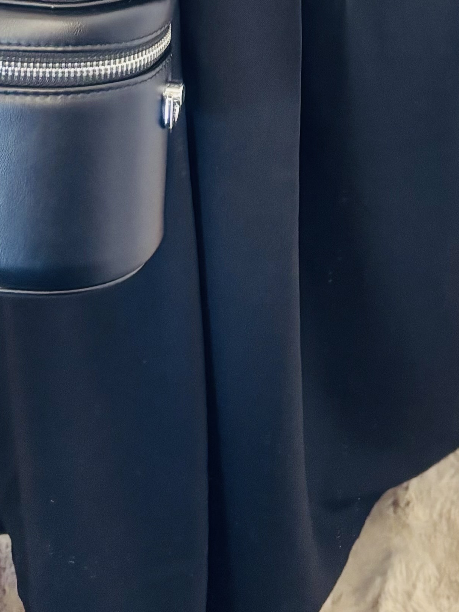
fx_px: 1626
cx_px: 354
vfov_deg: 18.5
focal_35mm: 92
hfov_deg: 16.0
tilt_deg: -50.1
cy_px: -343
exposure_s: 1/50
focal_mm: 5.96
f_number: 1.6
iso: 100
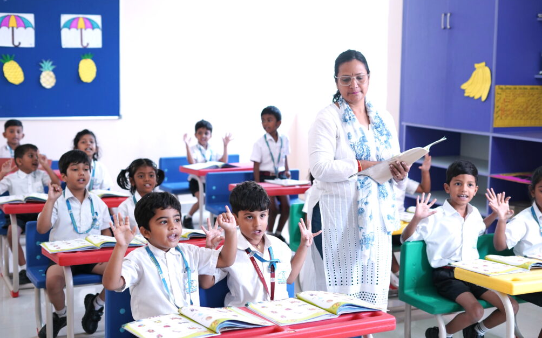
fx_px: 768
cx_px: 273
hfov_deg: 38.9
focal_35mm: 52
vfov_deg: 24.8
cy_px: 155
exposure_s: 1/400
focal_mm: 50
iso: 1600
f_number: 2.8
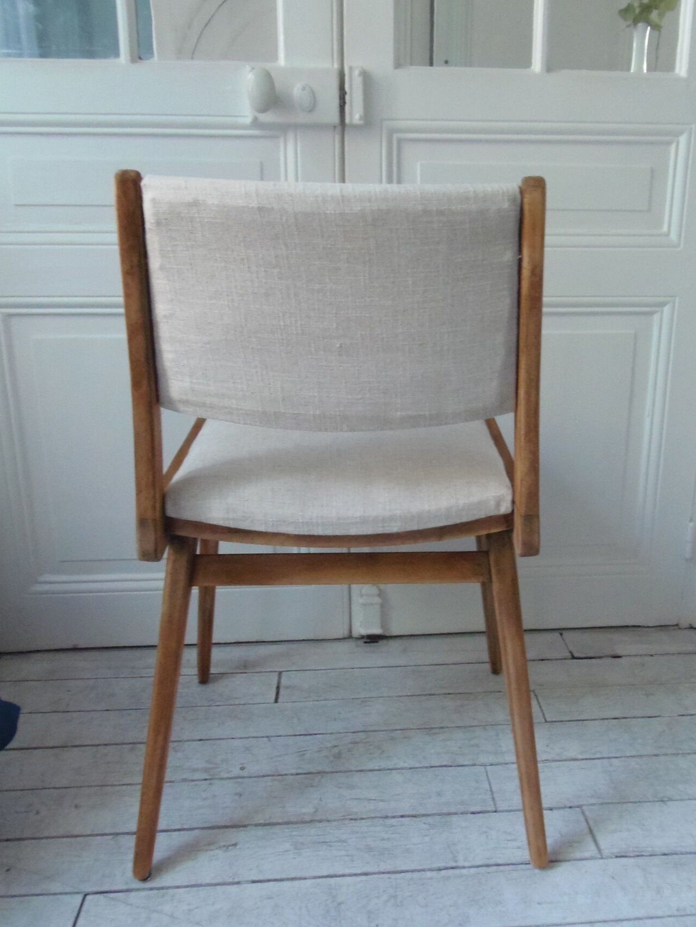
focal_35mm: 28
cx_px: 394
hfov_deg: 49.6
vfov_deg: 63.3
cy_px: 417
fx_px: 750
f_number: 2.9
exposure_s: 1/30
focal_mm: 4.3
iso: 400
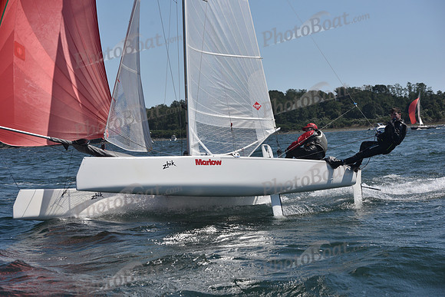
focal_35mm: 70
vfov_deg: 19.5
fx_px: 865
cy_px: 148
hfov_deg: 28.8
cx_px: 222
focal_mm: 70
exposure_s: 1/1250
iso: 250
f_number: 6.3
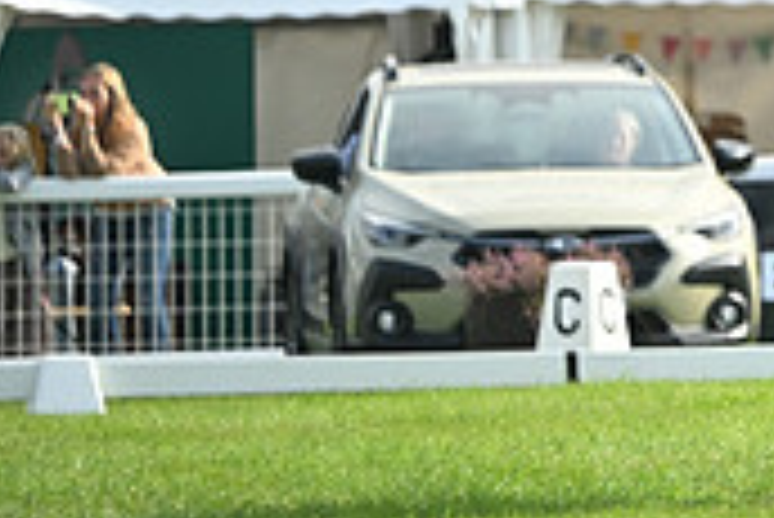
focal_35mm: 808
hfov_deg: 2.5
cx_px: 1296
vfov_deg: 1.7
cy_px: -155
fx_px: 17386
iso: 500
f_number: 5
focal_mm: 240
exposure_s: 1/1250
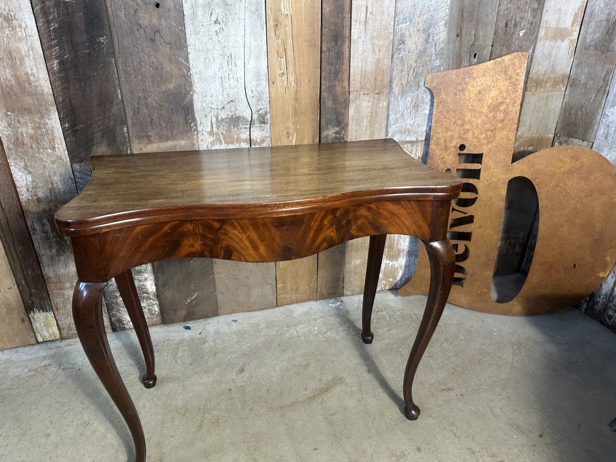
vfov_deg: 56.8
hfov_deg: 71.6
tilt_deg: -25.1
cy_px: 231
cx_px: 308
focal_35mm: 24
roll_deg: -0.8
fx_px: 427
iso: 400
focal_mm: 6.86
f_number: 1.78
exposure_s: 1/50
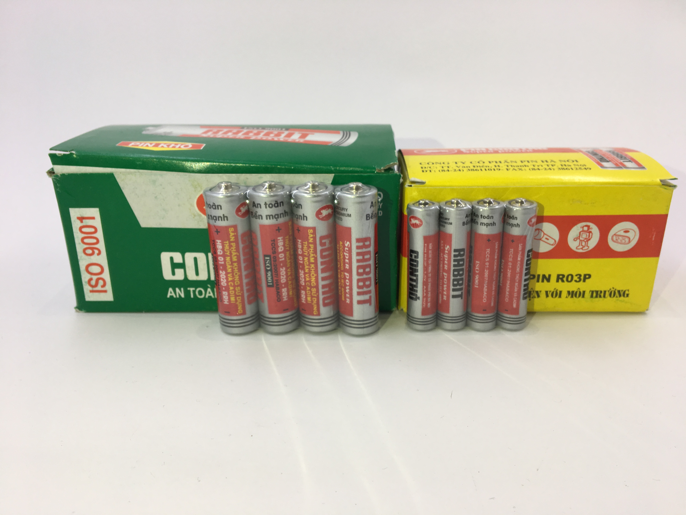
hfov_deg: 61.7
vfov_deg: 48.2
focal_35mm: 29
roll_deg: +0.0
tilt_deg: -22.0
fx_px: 575
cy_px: 258
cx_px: 343
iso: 25
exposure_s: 1/50
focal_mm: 4.15
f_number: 2.2
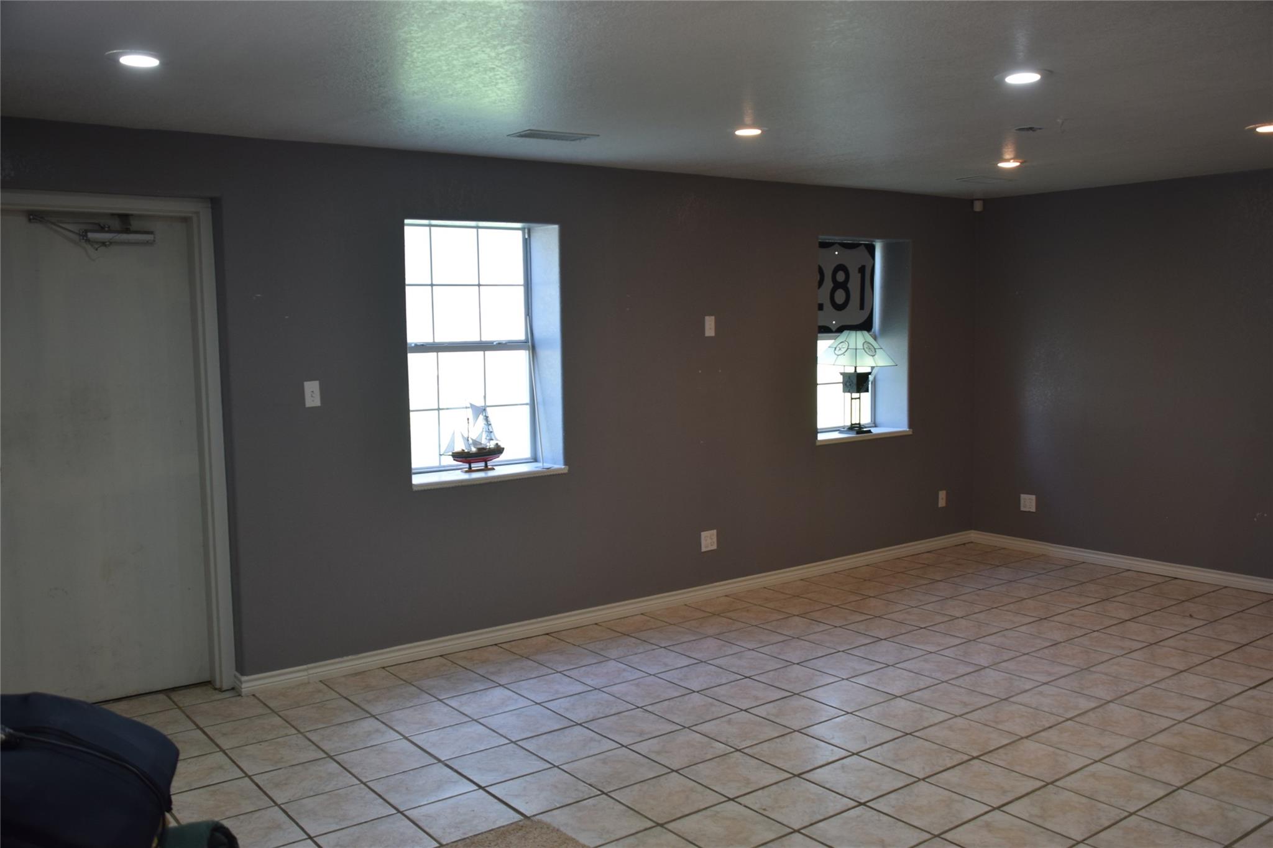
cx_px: 636
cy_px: 424
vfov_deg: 43.6
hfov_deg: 61.9
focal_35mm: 30
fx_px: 1061
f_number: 4
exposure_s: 1/60
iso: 450
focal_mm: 20
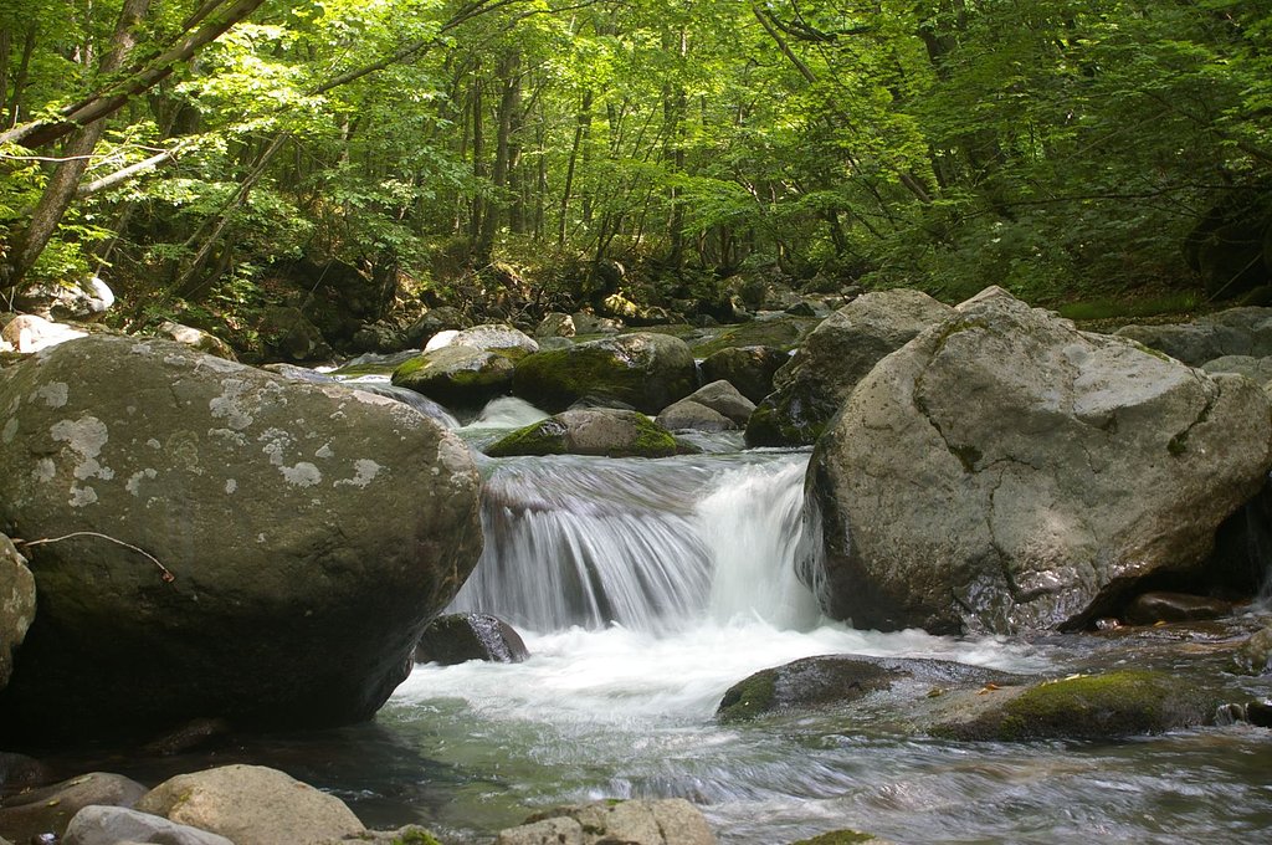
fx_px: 2647
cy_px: 422
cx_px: 636
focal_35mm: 75
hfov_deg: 27.0
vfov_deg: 18.1
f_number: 13
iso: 200
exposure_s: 1/13
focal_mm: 50
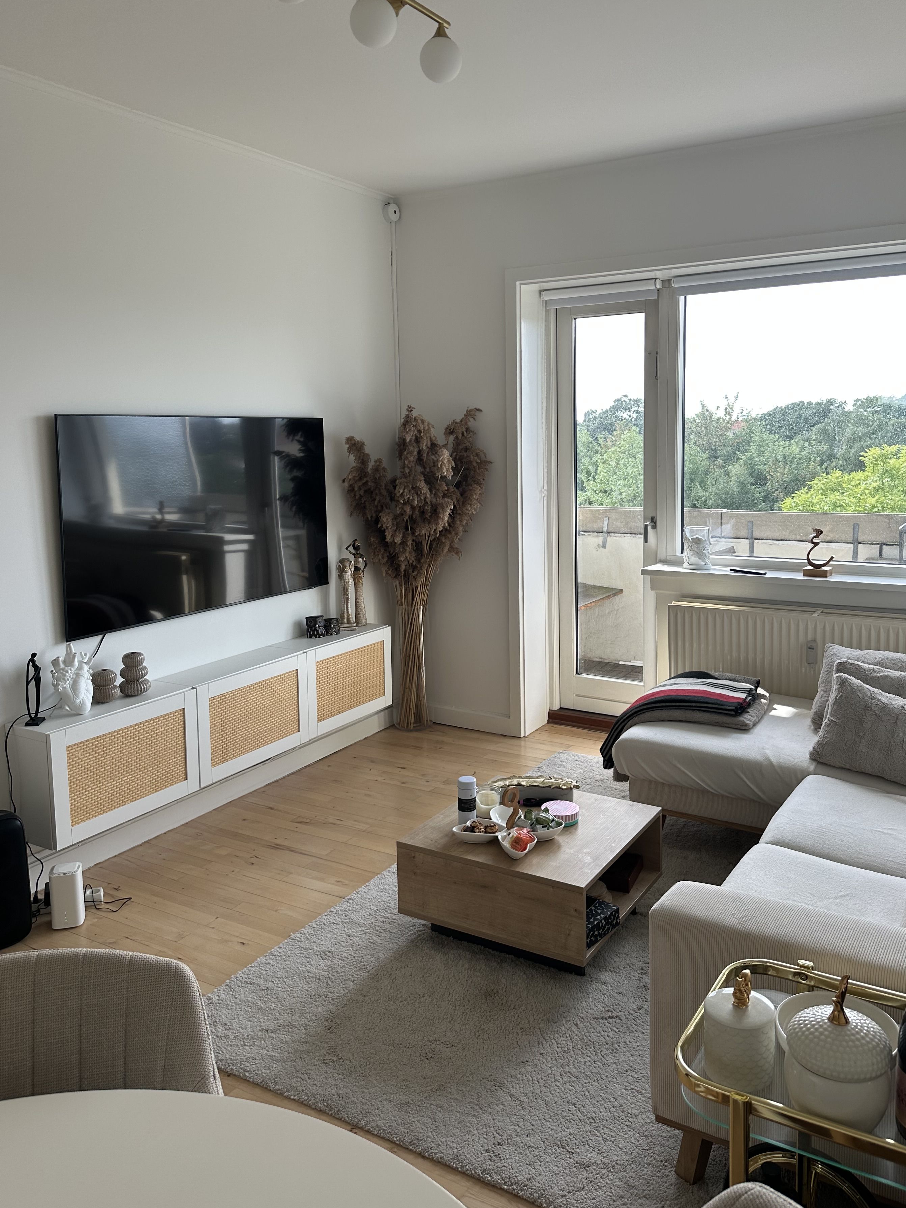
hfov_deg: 51.3
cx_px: 483
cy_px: 543
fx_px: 942
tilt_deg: -5.6
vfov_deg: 65.2
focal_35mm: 27
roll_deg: +0.4
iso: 80
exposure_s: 1/258
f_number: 1.78
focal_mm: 6.86
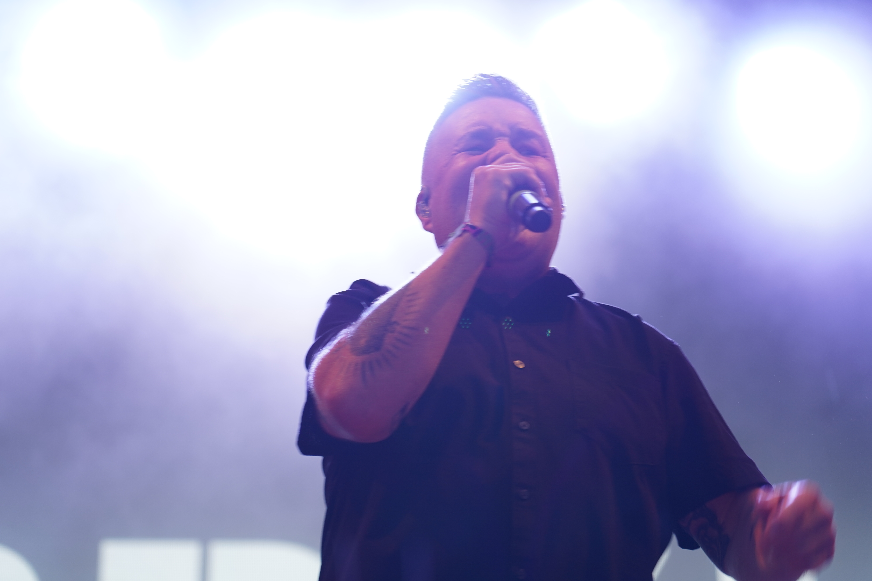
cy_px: 290
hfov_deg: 19.5
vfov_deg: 13.0
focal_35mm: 105
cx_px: 436
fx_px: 2543
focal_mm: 105
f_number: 4
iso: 320
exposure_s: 1/125
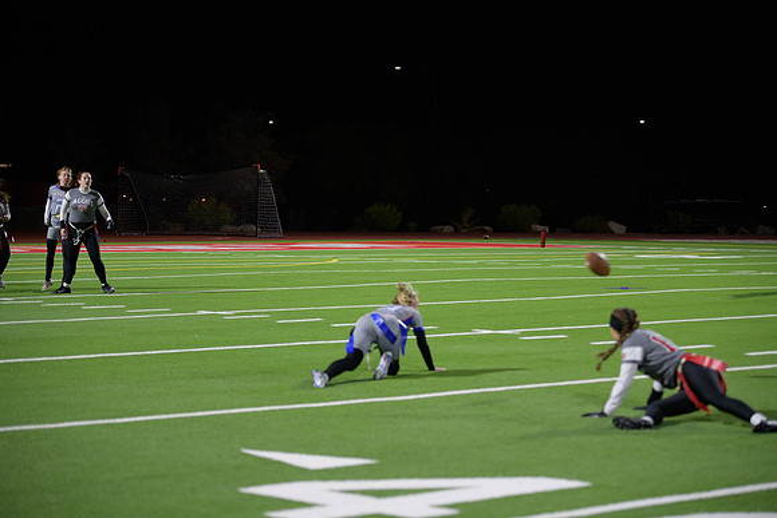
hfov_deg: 19.5
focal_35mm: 105
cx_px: 388
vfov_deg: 13.0
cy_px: 259
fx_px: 2267
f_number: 2.8
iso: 1000
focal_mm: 105
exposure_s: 1/200
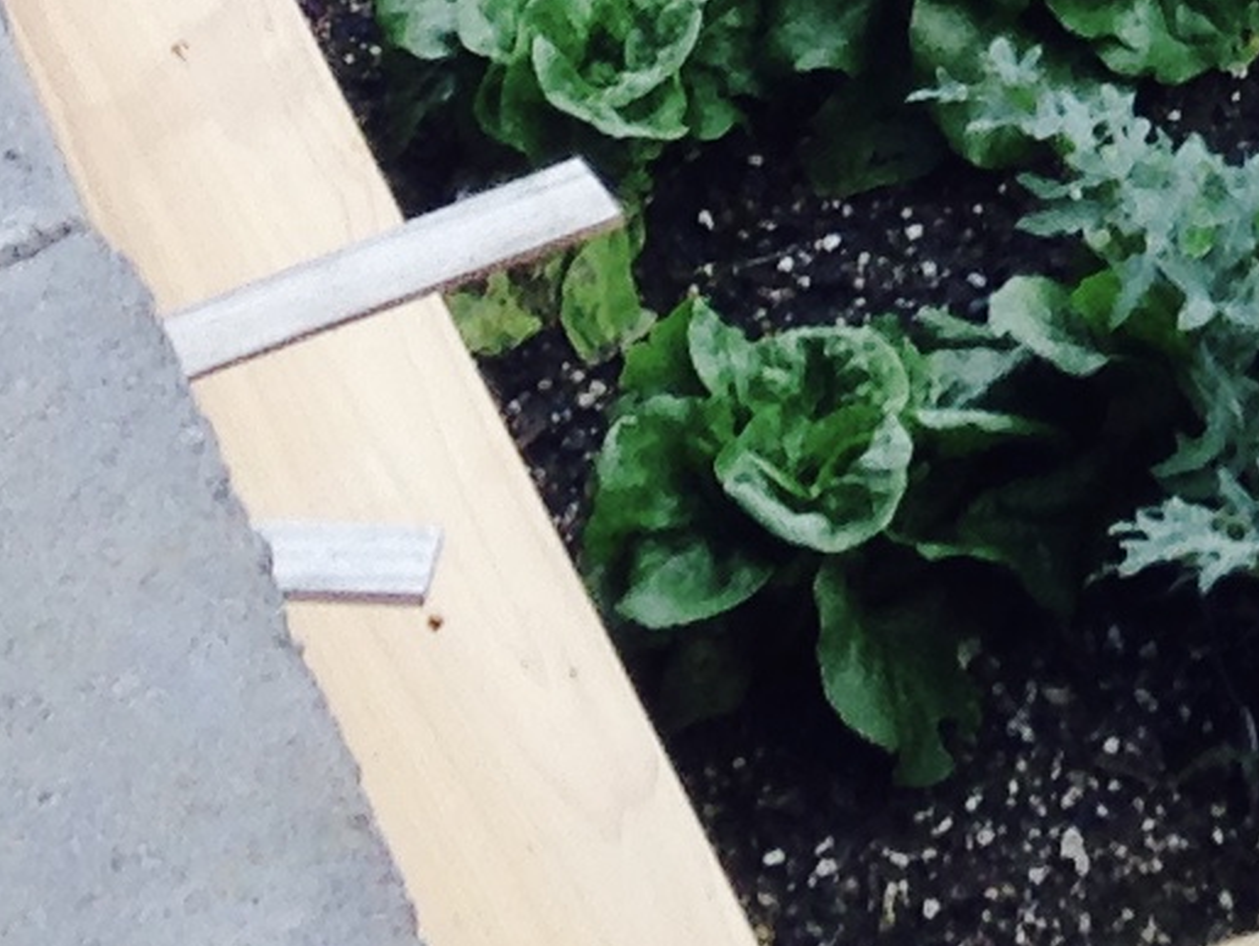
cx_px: 1149
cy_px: -1794
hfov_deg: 9.4
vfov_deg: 6.5
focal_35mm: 209
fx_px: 7607
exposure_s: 1/173
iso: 50
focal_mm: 4.12
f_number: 2.4
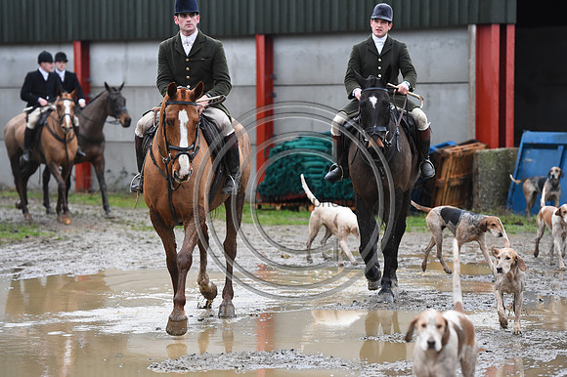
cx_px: 284
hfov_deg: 15.2
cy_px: 188
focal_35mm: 135
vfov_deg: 10.1
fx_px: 2125
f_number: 3.5
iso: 3200
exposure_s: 1/800
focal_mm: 135
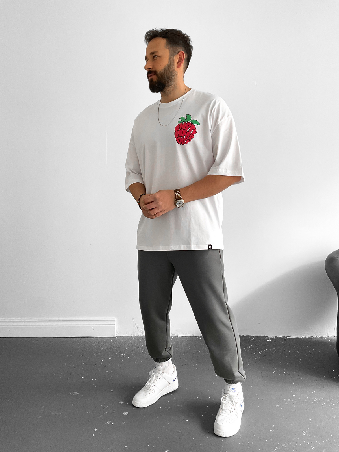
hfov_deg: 48.2
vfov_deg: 61.7
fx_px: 379
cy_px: 226
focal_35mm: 29
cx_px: 170
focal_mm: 3
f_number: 1.8
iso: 80
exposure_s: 1/60
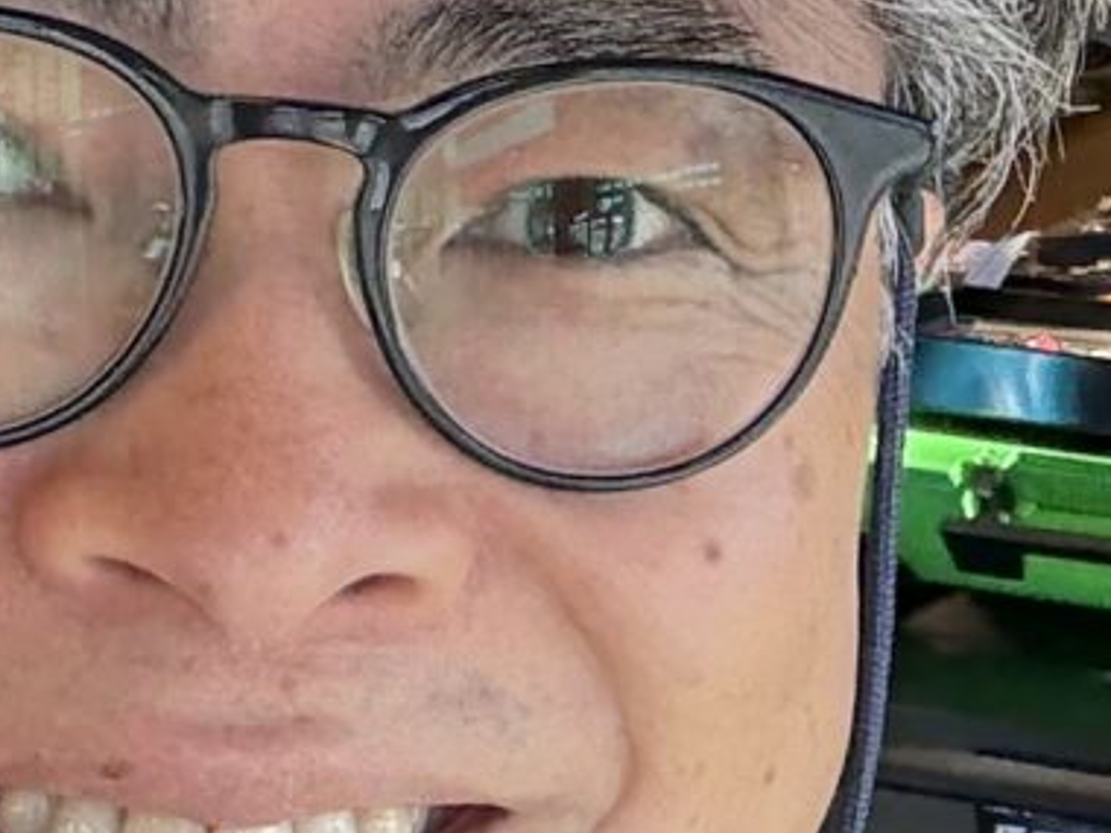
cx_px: 1275
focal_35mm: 155
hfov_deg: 12.5
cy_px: -23
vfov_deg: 9.5
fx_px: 4975
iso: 64
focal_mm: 2.69
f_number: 1.9
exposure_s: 1/120
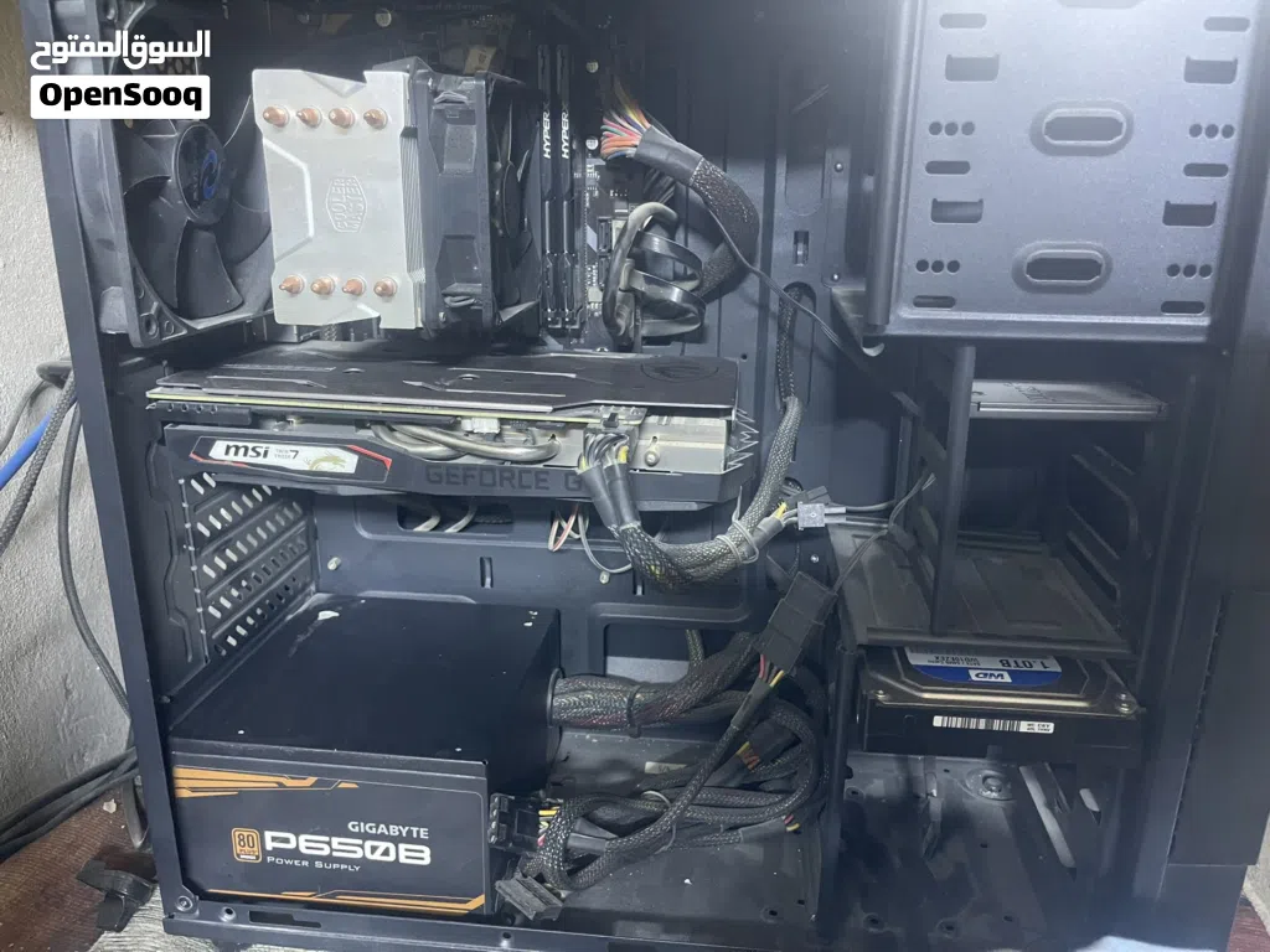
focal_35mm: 25
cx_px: 635
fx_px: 917
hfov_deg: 69.4
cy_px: 476
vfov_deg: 54.9
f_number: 1.6
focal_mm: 5.1
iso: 640
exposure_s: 1/36
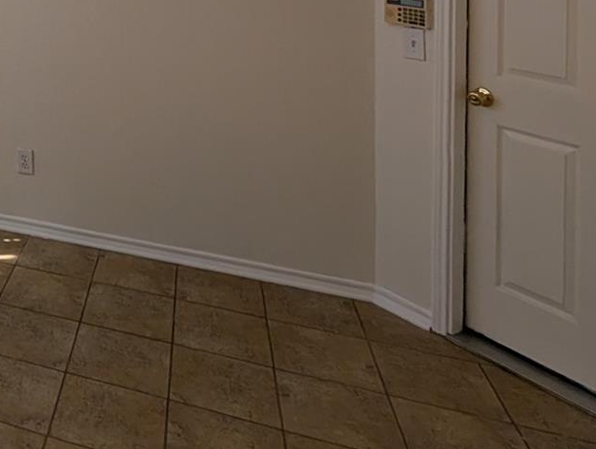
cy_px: -95
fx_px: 673
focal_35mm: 39
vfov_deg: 30.9
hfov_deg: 36.0
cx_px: -136
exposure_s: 1/468
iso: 52
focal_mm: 2.02
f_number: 1.7
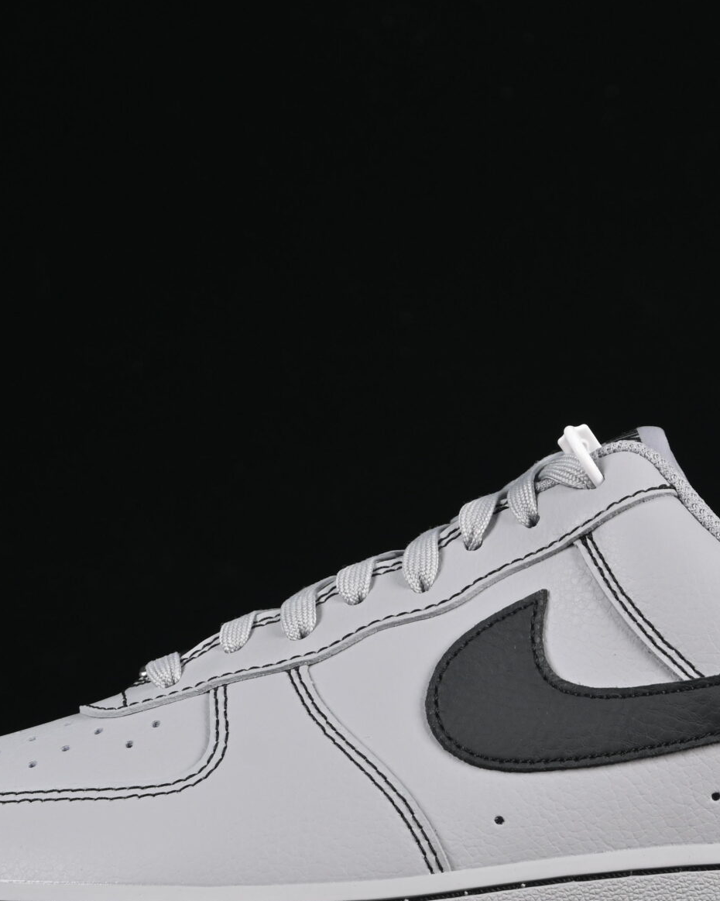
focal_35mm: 155
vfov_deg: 12.4
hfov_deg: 10.0
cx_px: 478
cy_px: 632
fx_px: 4130
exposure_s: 1/80
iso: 160
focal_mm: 50
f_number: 8
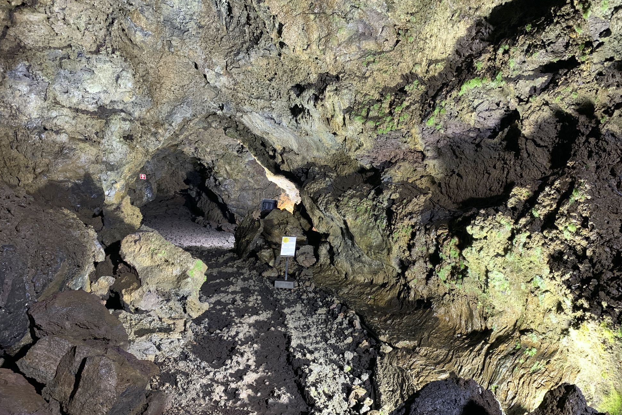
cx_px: 306
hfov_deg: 65.5
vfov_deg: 46.4
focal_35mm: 28
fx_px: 484
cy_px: 217
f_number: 1.8
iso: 400
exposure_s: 1/26
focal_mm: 4.25
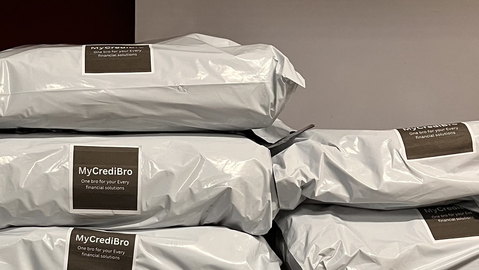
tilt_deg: -8.4
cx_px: 118
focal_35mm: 60
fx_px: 762
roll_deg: -0.1
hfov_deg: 34.2
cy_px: 299
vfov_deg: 19.2
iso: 125
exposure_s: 1/50
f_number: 1.6
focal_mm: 5.1
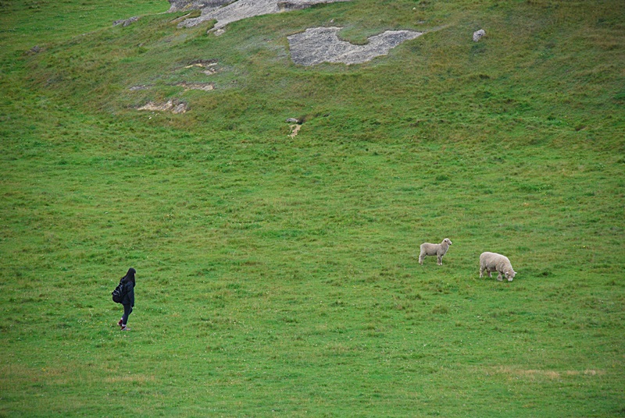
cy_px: 209
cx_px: 312
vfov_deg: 6.8
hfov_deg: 10.1
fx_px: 3521
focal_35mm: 202
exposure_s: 1/400
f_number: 6.3
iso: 400
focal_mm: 135
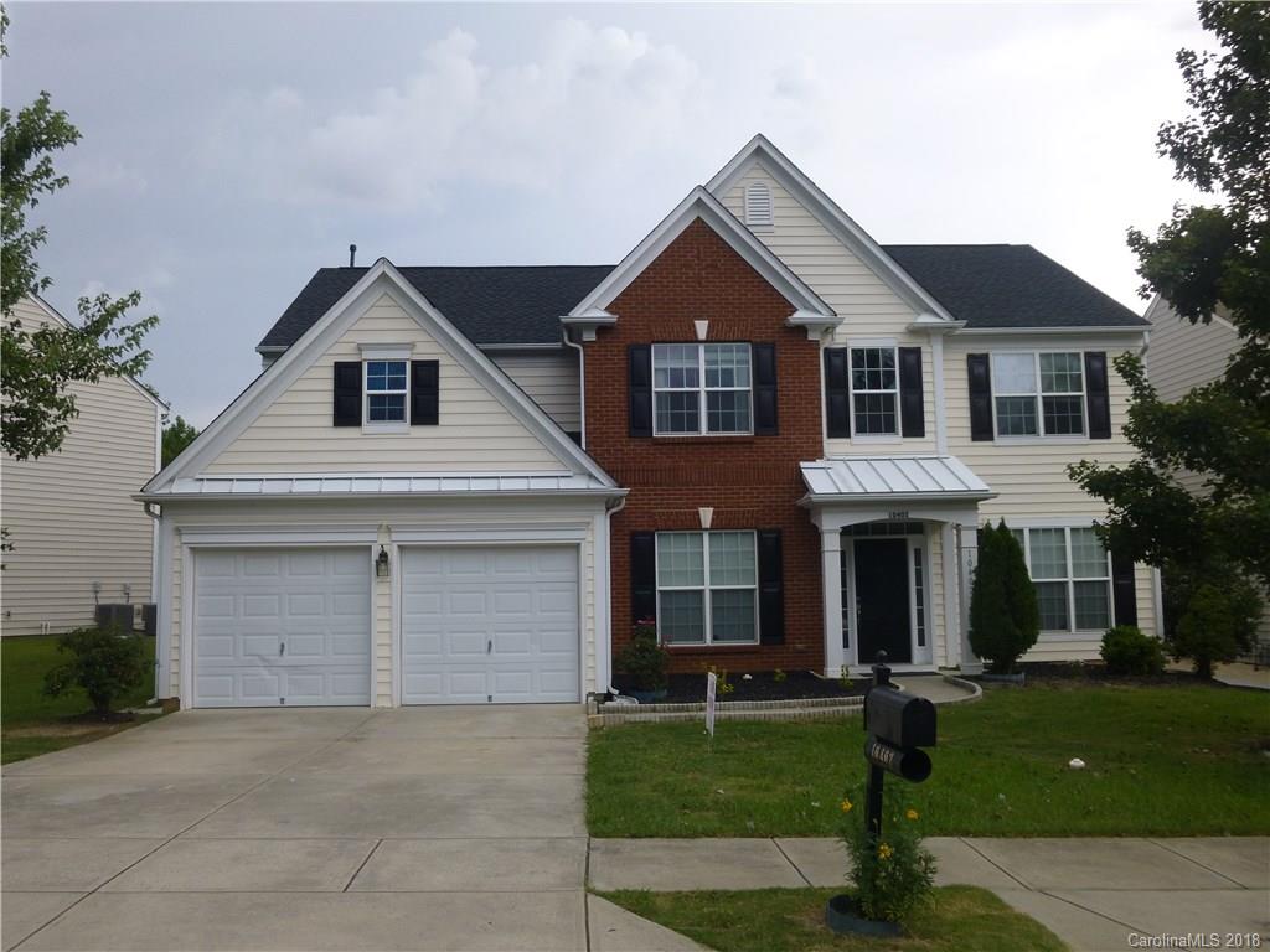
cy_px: 476
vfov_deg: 46.8
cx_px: 635
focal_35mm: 30
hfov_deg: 60.0
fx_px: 1101
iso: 100
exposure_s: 1/160
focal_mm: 5.2
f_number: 3.3
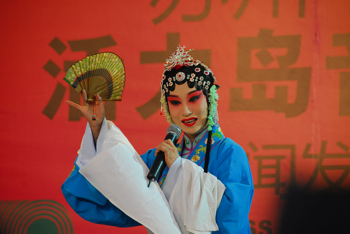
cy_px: 117
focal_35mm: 300
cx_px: 175
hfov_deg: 6.9
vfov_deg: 4.6
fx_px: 2920
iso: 200
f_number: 5.6
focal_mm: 200
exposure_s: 1/160
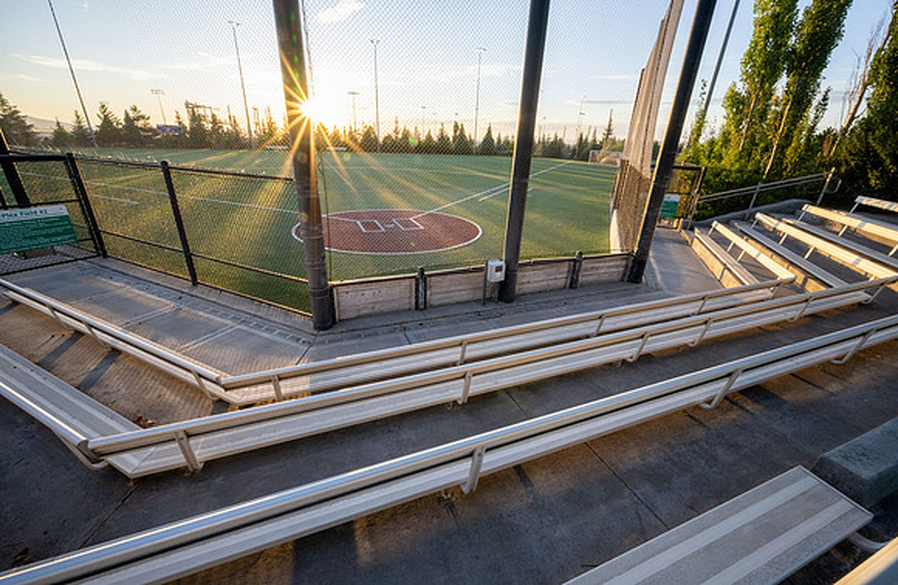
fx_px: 349
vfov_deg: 79.9
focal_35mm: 14
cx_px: 449
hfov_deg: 104.3
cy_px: 286
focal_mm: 14
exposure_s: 1/60
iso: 1250
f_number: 22
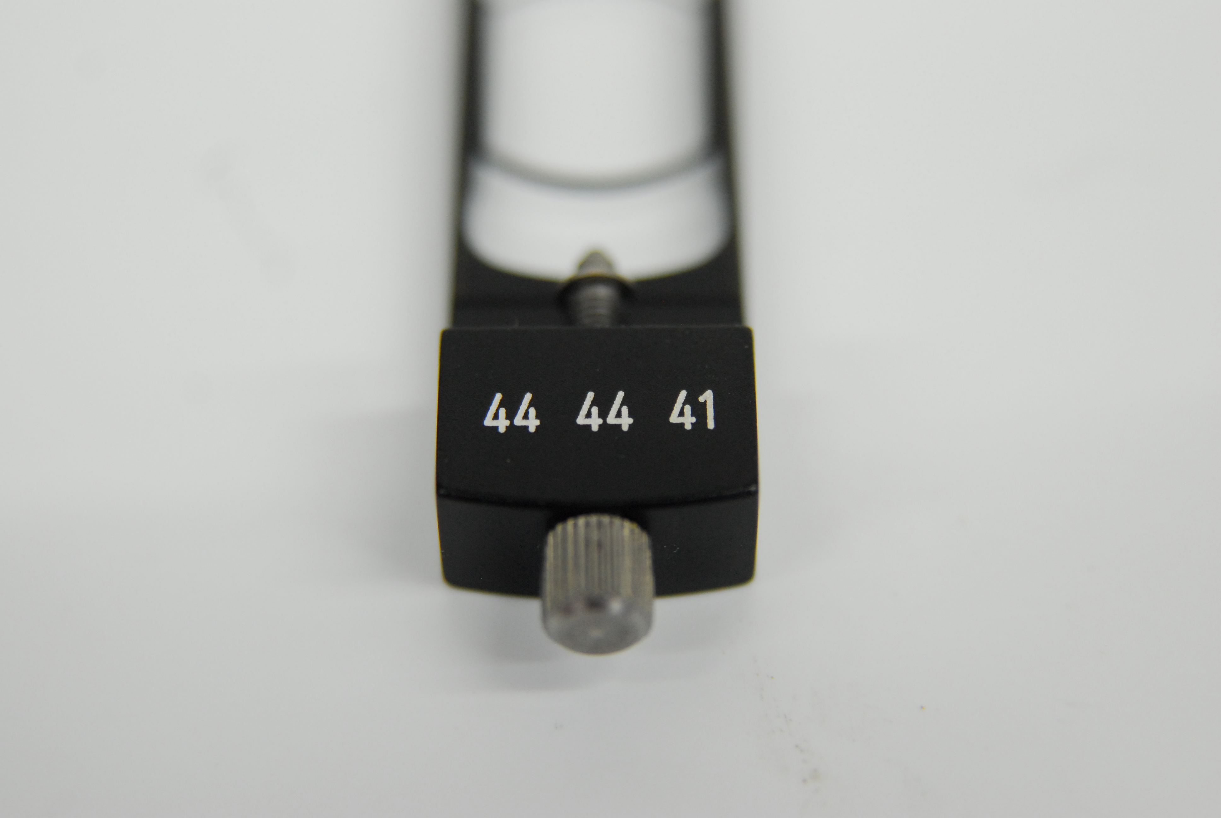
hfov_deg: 16.1
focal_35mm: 128
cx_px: 610
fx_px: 4330
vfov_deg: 10.8
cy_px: 409
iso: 800
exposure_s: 1/100
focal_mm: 85
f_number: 4
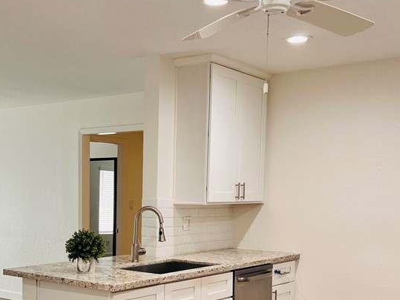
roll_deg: -0.3
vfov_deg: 28.4
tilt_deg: -3.1
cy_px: 243
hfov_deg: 37.5
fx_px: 578
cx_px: 117
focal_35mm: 50
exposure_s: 1/120
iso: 64
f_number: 1.5
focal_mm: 5.7
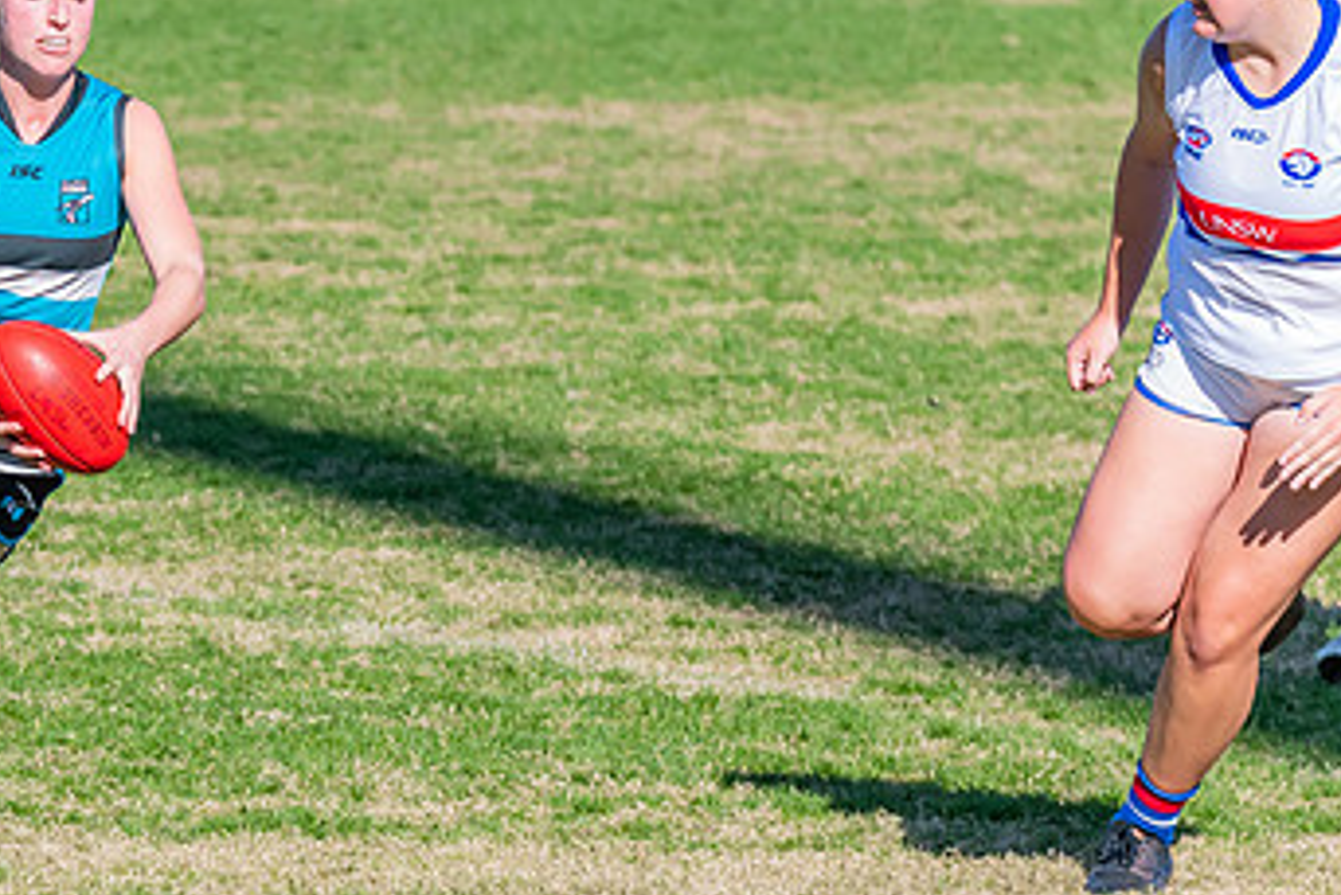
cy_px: 350
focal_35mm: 553
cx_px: 177
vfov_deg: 2.5
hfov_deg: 3.7
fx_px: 20607
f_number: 9
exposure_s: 1/1600
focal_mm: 240
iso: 800
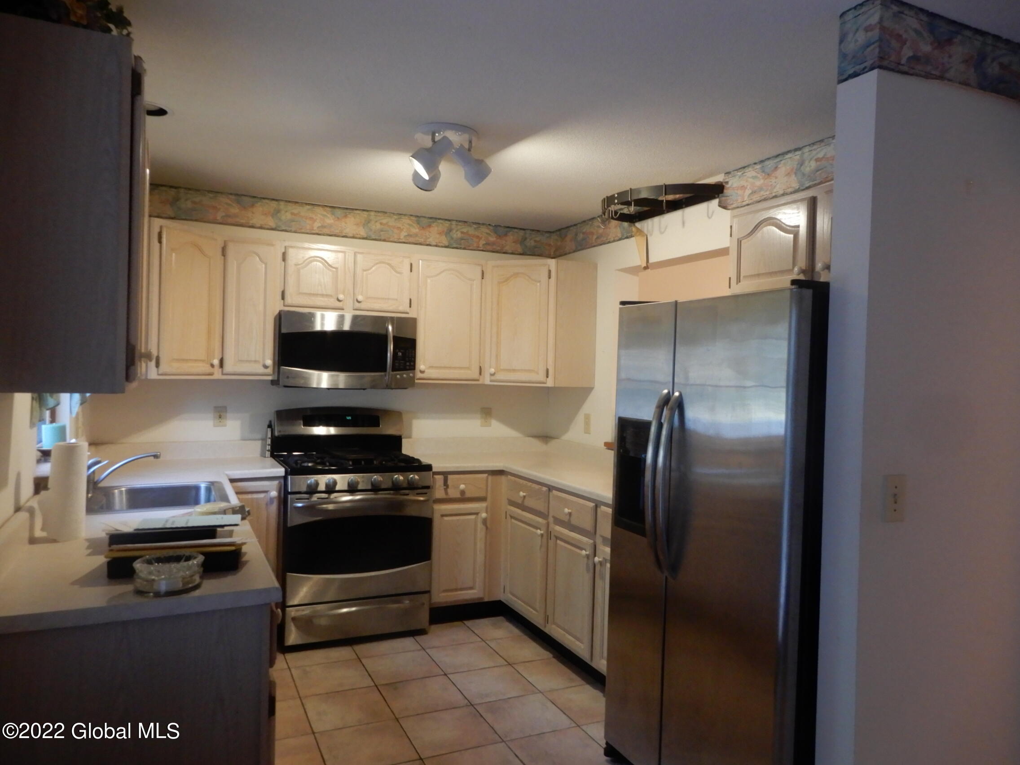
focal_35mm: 24
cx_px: 510
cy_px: 382
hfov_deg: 71.6
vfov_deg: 56.8
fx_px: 707
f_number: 4
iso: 400
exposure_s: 1/20
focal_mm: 4.3
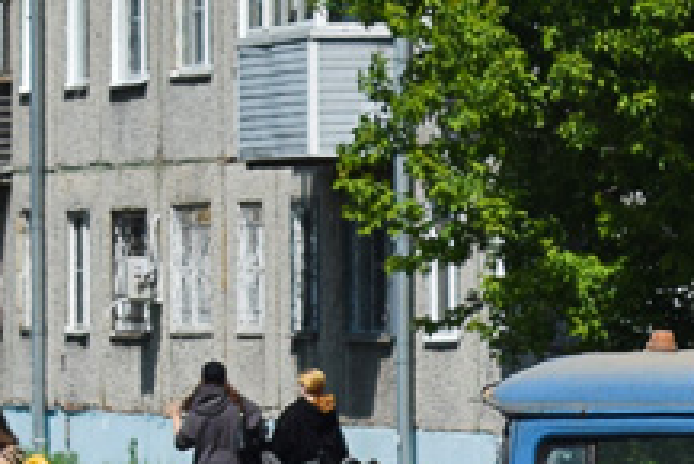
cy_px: 461
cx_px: 1273
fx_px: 7677
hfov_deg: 5.1
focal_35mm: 398
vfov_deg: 3.5
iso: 200
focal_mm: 48
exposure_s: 1/1250
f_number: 7.1
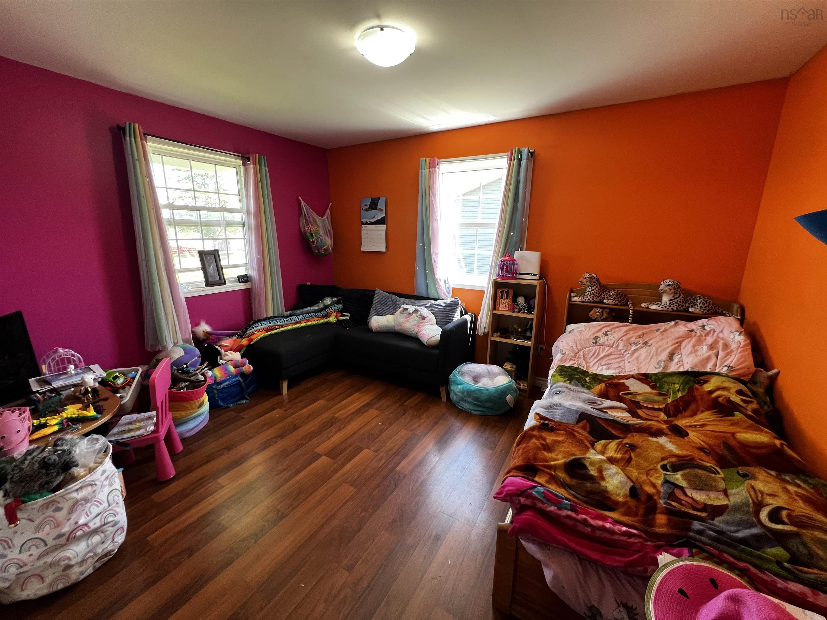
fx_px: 311
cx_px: 414
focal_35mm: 13
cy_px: 310
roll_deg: -0.2
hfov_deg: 106.2
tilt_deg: -13.0
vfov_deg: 89.9
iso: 160
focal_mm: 1.57
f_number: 1.8
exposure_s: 1/99
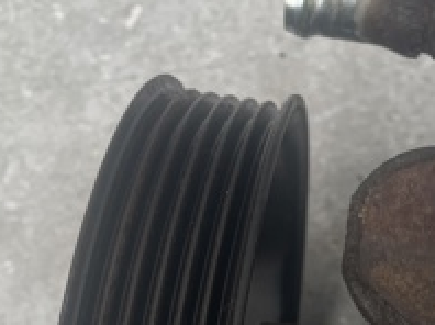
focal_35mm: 84
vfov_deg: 17.0
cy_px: 346
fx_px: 1054
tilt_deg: -76.6
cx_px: 459
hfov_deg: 22.2
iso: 32
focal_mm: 4.2
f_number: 1.6
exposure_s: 1/300
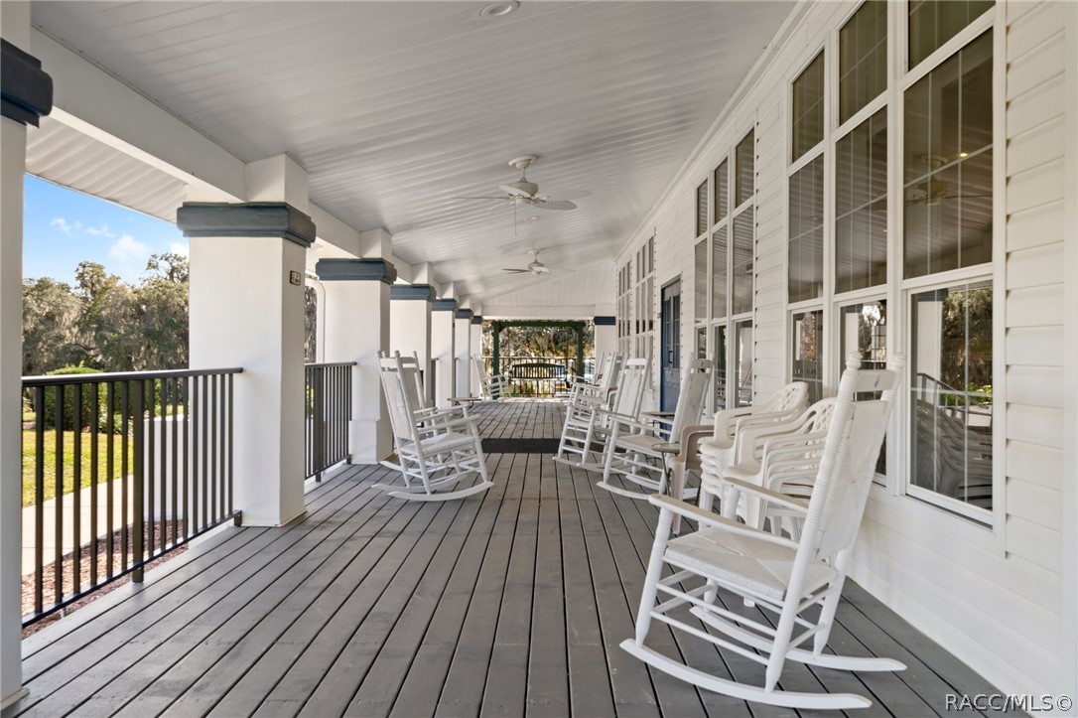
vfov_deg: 43.6
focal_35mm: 30
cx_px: 539
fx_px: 898
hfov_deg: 62.0
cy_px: 359
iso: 320
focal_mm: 20
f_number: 8
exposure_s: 1/15
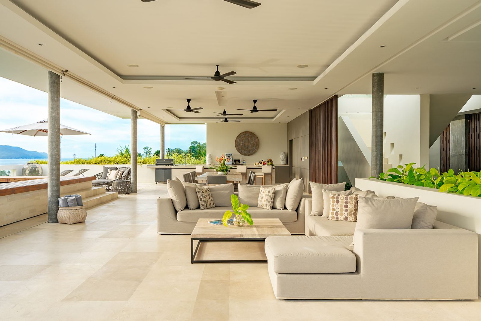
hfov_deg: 63.7
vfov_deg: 45.0
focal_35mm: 29
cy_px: 160
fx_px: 387
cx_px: 240
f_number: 9
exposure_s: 1/640
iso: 250
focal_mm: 29
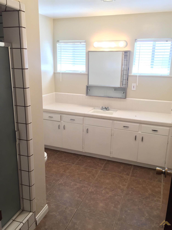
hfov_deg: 48.2
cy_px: 115
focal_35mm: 29
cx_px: 86
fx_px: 192
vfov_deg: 61.7
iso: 64
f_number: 2.2
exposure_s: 1/30
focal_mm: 4.15
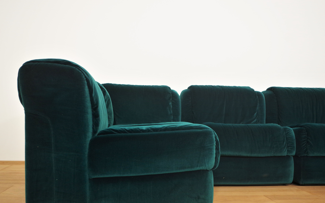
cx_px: 173
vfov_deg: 31.2
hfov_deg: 48.2
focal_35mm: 41
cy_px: 117
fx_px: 363
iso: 800
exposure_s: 1/60
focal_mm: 24.38
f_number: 4
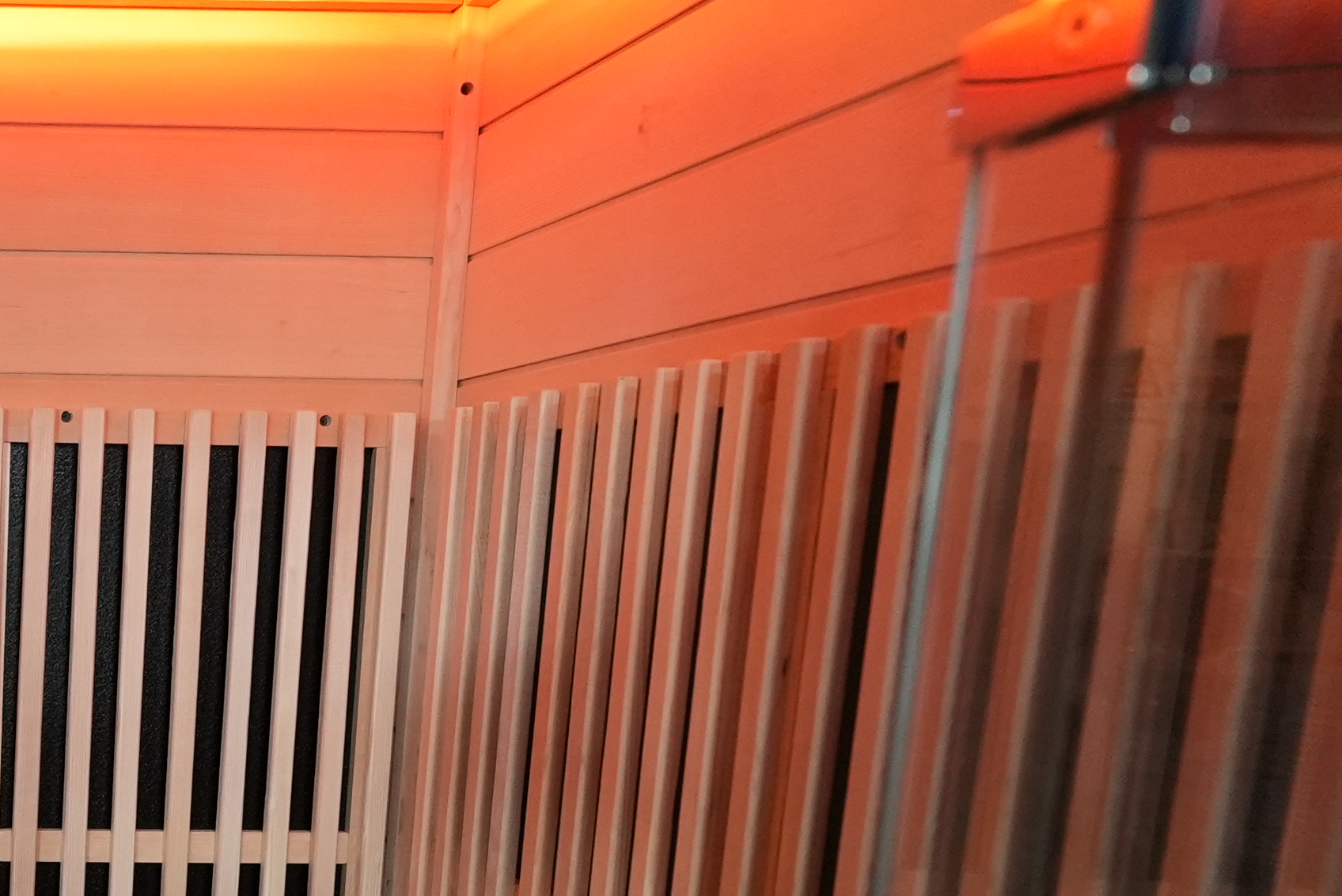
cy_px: 778
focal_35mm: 40
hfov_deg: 38.1
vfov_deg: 32.1
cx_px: -210
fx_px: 1492
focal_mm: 16
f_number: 4
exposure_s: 1/160
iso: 5000
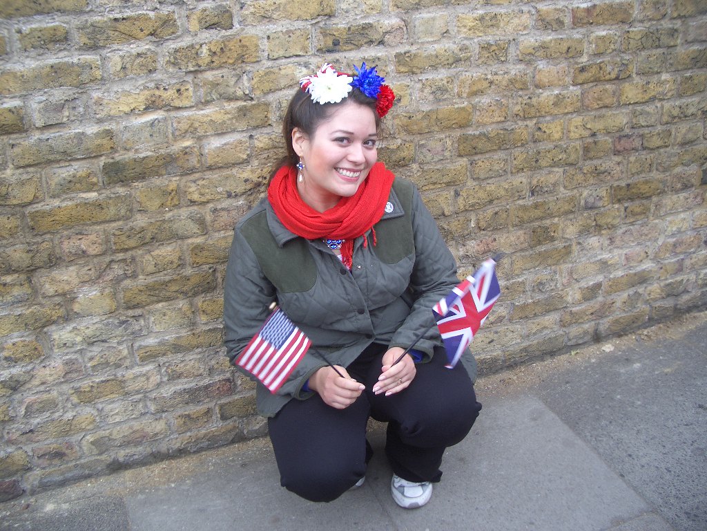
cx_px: 354
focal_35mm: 35
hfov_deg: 52.6
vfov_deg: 40.7
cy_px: 266
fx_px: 715
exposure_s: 1/160
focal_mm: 5.8
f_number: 2.6
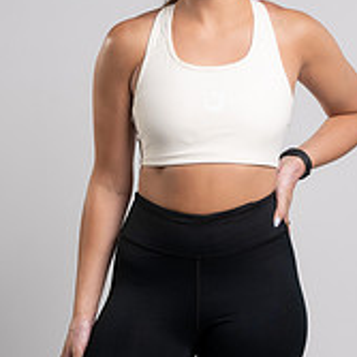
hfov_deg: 9.0
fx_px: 2275
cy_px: 297
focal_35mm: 195
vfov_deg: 8.9
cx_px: 128
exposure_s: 1/160
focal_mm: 85
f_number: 4
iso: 200
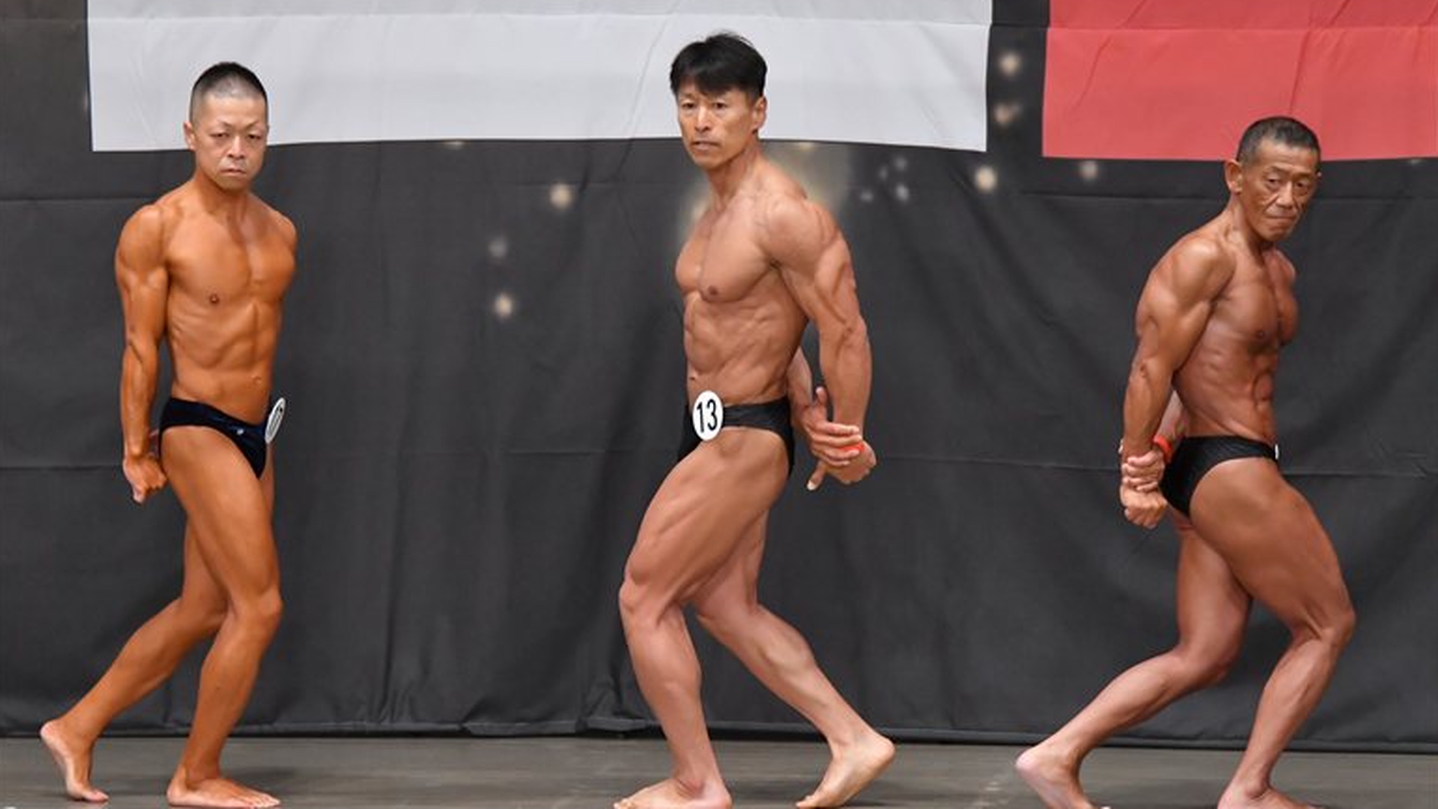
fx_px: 9036
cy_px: 424
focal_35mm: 237
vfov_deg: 5.1
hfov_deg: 9.1
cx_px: 716
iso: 5000
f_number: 5.6
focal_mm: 150
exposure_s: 1/400
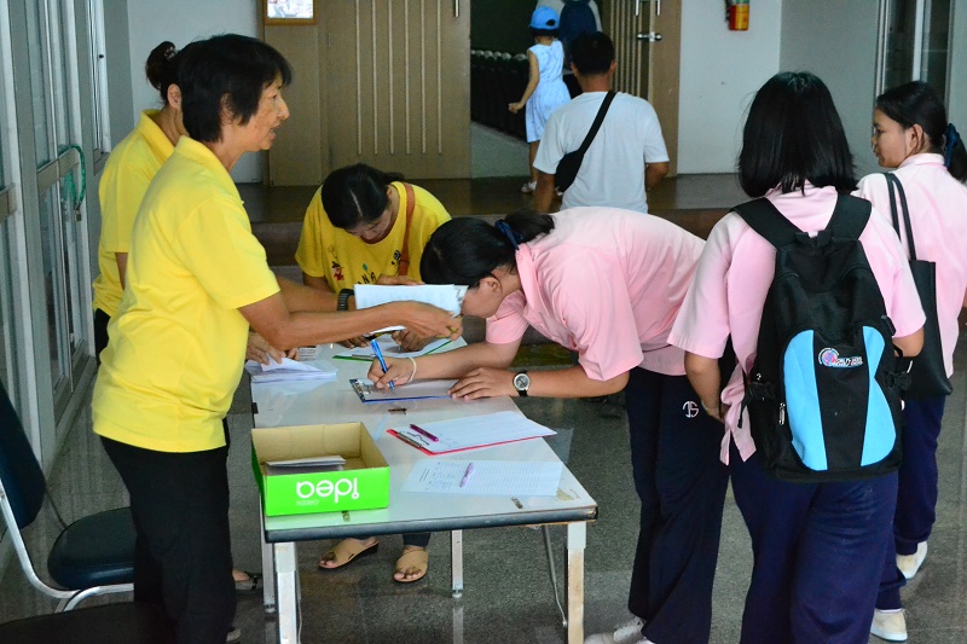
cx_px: 484
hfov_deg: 38.9
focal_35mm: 51
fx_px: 1370
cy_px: 322
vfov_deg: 26.5
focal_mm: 34
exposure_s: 1/125
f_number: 5.6
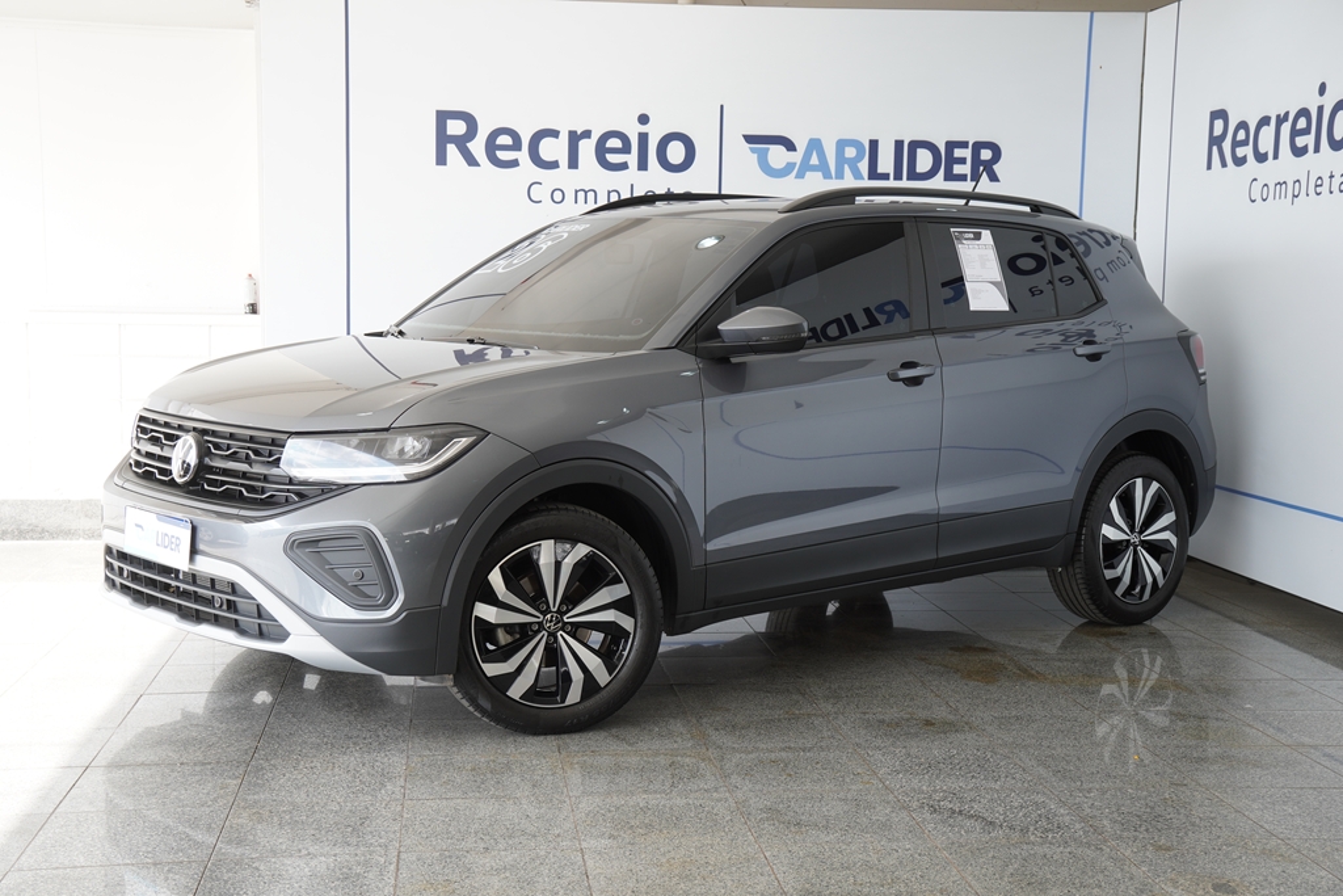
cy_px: 448
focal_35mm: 46
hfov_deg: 42.3
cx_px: 672
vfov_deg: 29.0
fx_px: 1735
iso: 100
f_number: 4.5
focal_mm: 31
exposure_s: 1/80
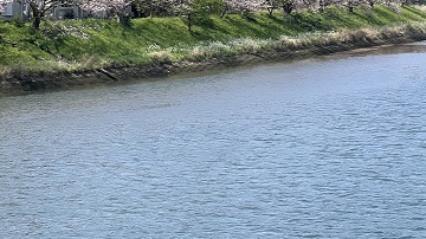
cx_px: 109
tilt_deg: -1.9
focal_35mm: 126
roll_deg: +2.1
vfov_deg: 9.6
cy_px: 11
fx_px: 1422
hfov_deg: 16.9
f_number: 2.8
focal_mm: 9
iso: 32
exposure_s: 1/436
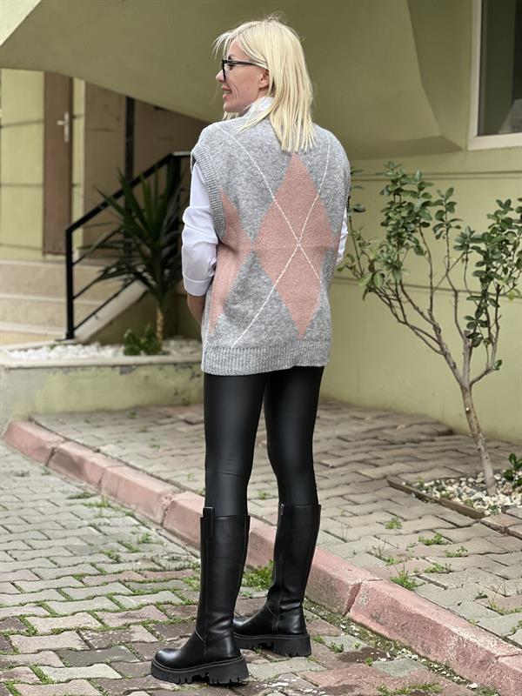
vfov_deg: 25.3
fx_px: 1548
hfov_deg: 19.1
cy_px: 348
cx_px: 261
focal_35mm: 77
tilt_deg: -3.8
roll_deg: -1.5
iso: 200
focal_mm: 9
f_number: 2.8
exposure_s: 1/121
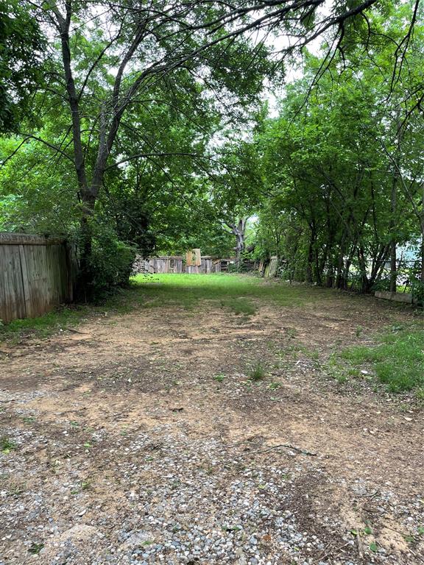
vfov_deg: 67.3
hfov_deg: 53.1
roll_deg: -1.1
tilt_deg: -2.3
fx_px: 425
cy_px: 282
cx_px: 212
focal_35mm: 26
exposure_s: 1/121
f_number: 1.6
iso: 32
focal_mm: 4.2
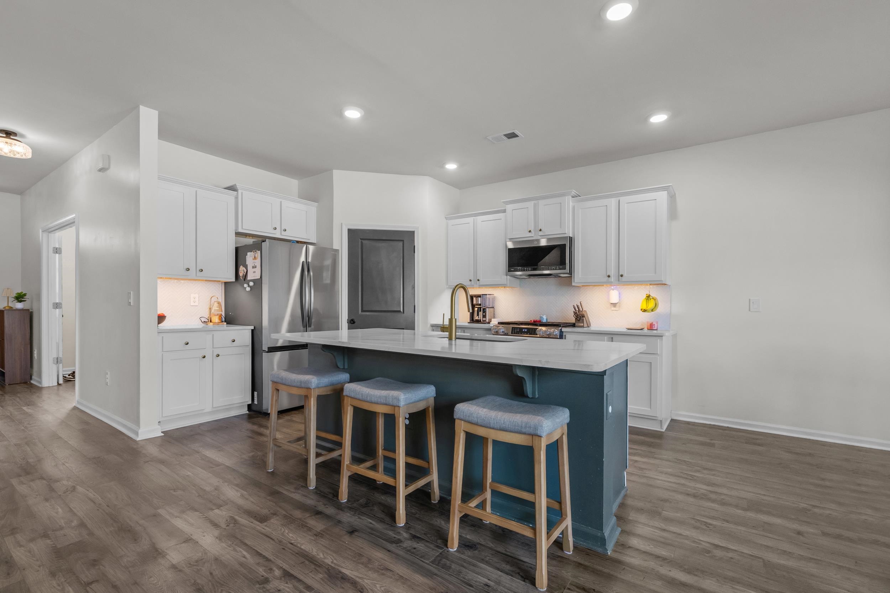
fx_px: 396
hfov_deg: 96.7
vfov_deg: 73.8
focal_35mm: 16
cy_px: 296
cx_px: 445
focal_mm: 16
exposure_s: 1/15
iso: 1000
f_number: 8
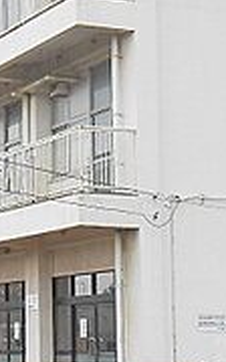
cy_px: 207
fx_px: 1231
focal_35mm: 125
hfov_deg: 10.0
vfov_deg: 16.7
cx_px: -172
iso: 80
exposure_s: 1/100
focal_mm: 6
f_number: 3.9
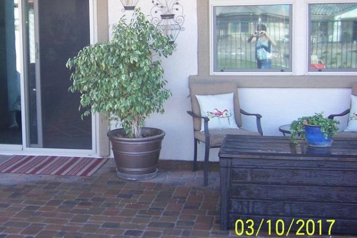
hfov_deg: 35.6
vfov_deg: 24.5
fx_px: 545
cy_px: 85
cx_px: 102
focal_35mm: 55
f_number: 2.8
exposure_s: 1/80
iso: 80
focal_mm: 6.2
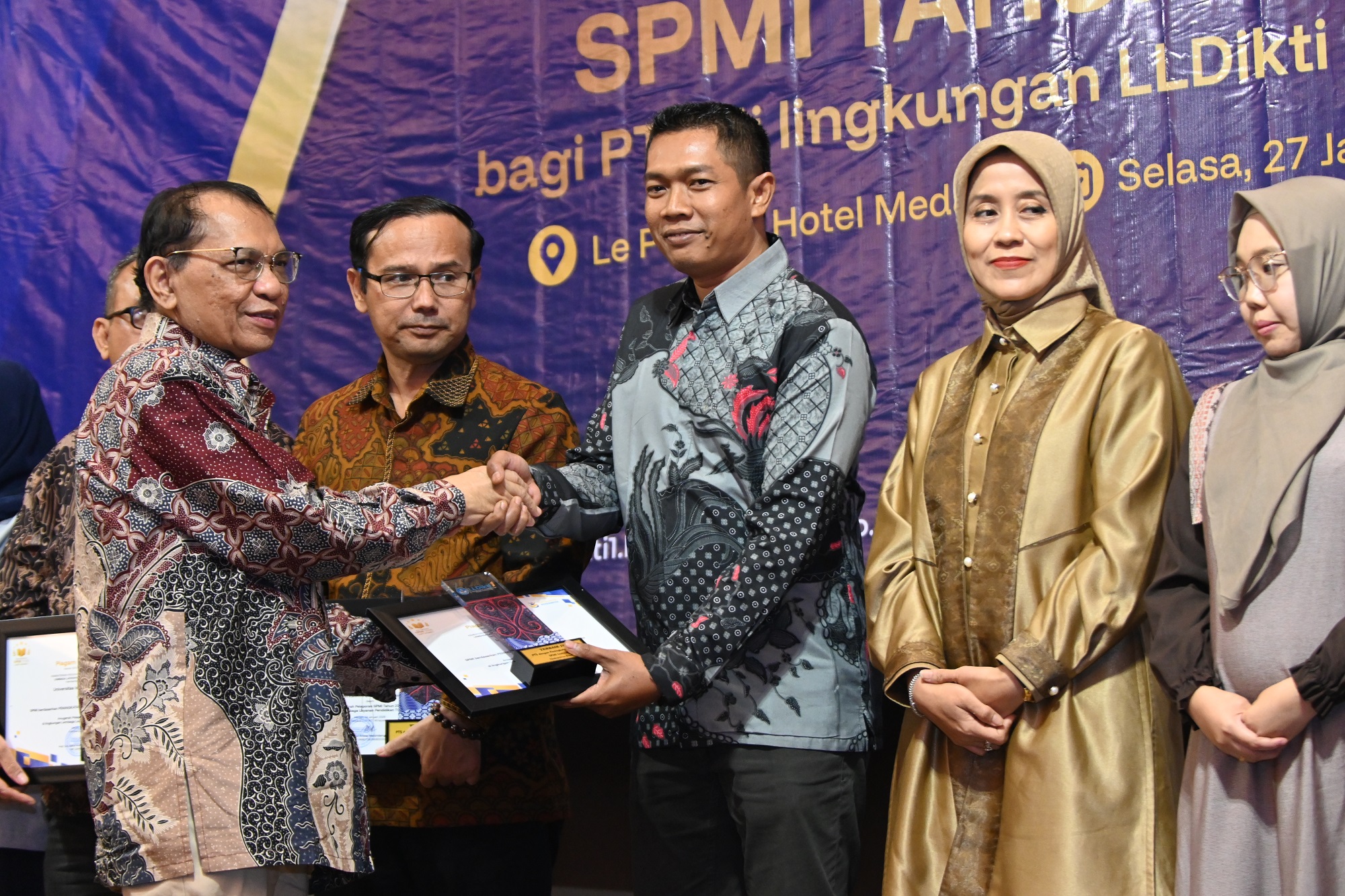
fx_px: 7004
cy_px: 448
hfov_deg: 11.0
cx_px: 672
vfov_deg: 7.3
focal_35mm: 188
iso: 2000
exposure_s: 1/80
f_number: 5.3
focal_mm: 125
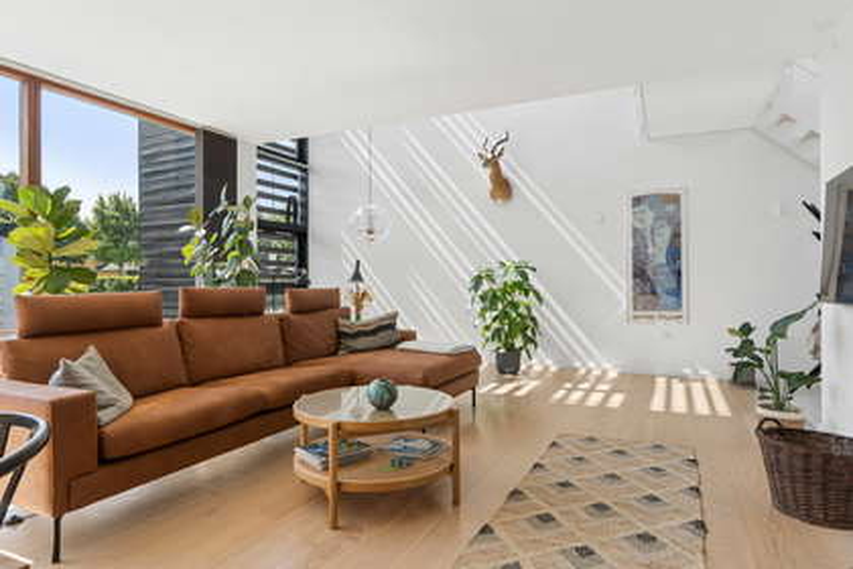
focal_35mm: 21
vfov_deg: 59.5
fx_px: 498
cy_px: 284
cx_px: 426
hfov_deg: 81.2
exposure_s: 1/60
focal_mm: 14
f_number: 10
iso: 200
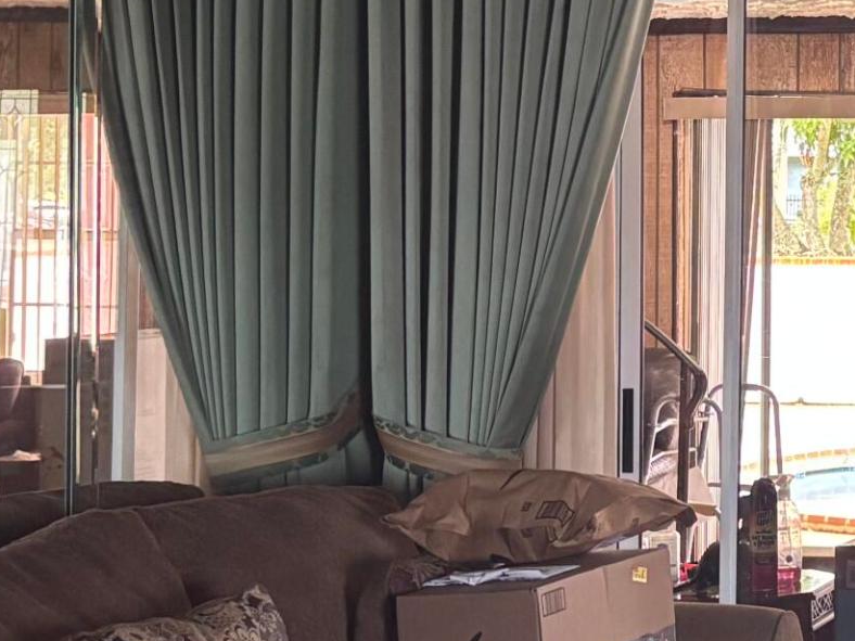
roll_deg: -0.7
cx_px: 1119
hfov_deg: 19.1
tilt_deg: -0.1
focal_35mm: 95
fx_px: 2346
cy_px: 174
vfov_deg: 15.5
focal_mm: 5.96
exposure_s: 1/60
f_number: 1.6
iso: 400
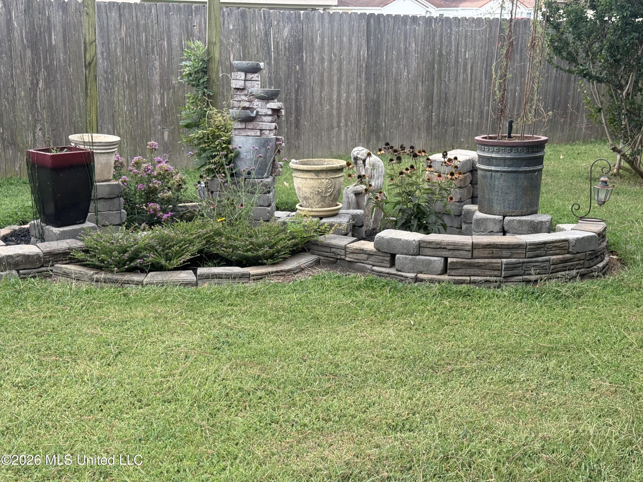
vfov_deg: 30.3
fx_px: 892
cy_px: 241
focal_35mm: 48
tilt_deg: -14.0
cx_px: 322
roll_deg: -1.0
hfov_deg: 39.7
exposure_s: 1/506
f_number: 1.78
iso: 100
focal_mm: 6.76
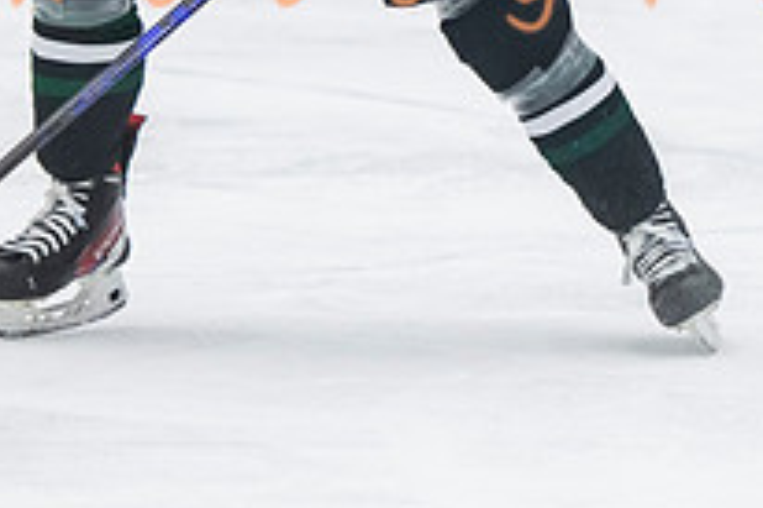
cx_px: 479
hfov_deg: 4.1
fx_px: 10546
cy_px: -132
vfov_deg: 2.8
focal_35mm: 498
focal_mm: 116
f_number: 3.2
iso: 2000
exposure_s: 1/640
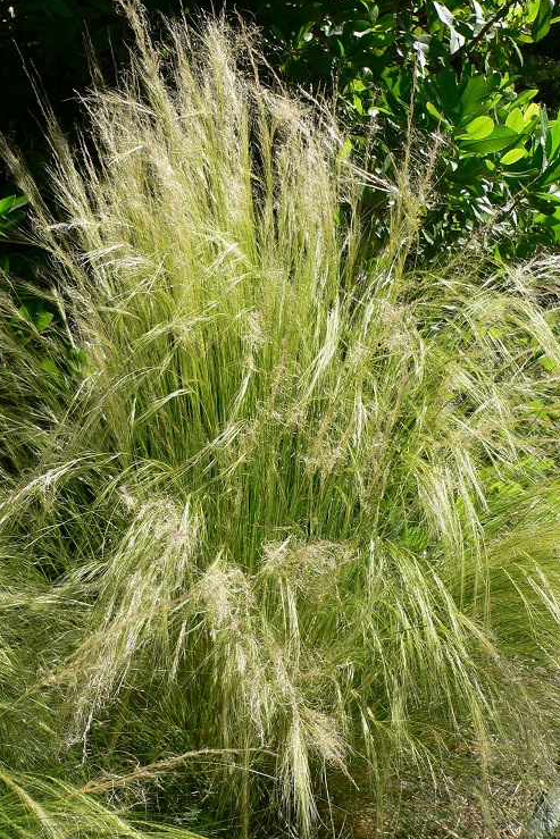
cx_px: 256
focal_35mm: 76
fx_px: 1772
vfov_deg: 26.6
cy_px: 420
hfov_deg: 18.0
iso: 80
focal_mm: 12
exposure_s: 1/400
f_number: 4
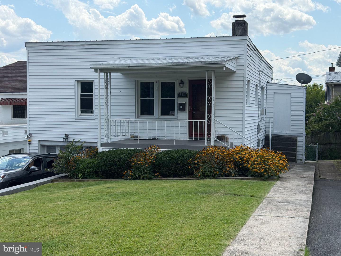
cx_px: 170
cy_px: 128
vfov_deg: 30.3
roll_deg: -0.8
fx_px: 473
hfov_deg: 39.7
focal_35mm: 48
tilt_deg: -3.0
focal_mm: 6.76
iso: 100
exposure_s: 1/4587
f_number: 1.78
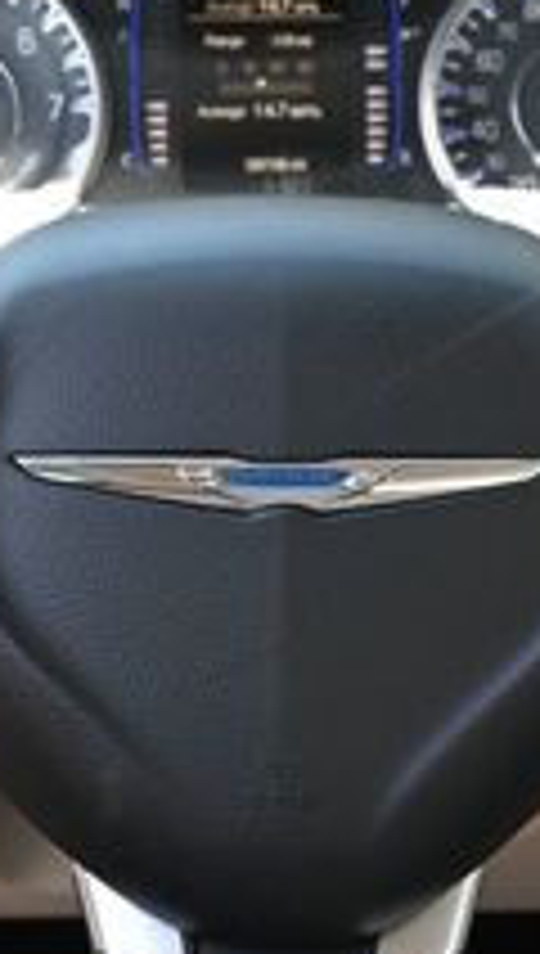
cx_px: 302
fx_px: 3116
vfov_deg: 17.4
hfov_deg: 9.9
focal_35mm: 123
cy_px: 468
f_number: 4.5
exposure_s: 1/125
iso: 500
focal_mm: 26
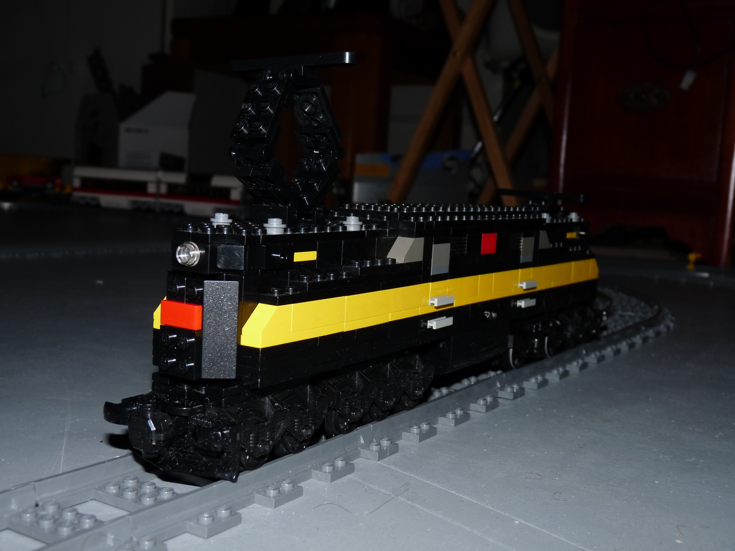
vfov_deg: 34.3
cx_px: 368
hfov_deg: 44.8
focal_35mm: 42
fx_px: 892
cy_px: 276
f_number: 3
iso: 100
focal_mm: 7.4
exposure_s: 1/125
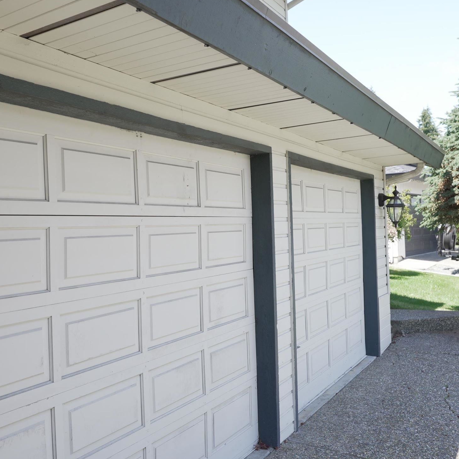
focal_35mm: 36
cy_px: 234
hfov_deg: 45.1
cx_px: 141
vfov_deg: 46.0
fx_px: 540
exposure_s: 1/250
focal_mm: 20
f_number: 4
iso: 125
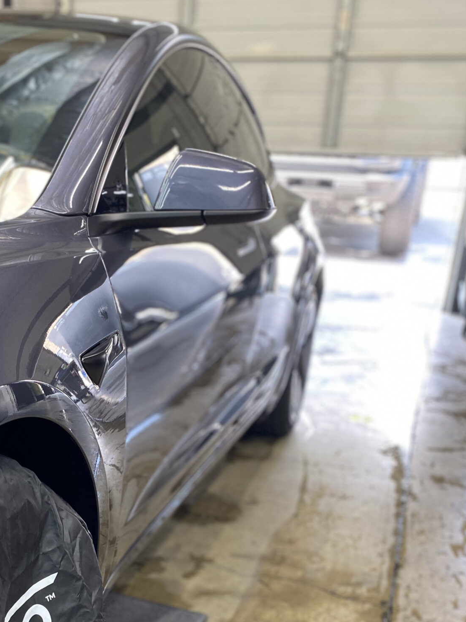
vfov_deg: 39.9
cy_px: 522
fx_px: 808
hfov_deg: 31.4
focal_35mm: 45
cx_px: 99
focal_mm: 4.25
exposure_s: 1/60
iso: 125
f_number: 1.8
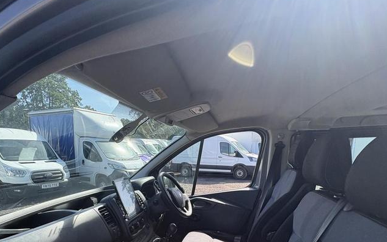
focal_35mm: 21
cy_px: 187
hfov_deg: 82.1
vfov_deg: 54.1
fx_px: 222
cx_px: 179
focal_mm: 2.22
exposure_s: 1/664
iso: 64
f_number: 2.2
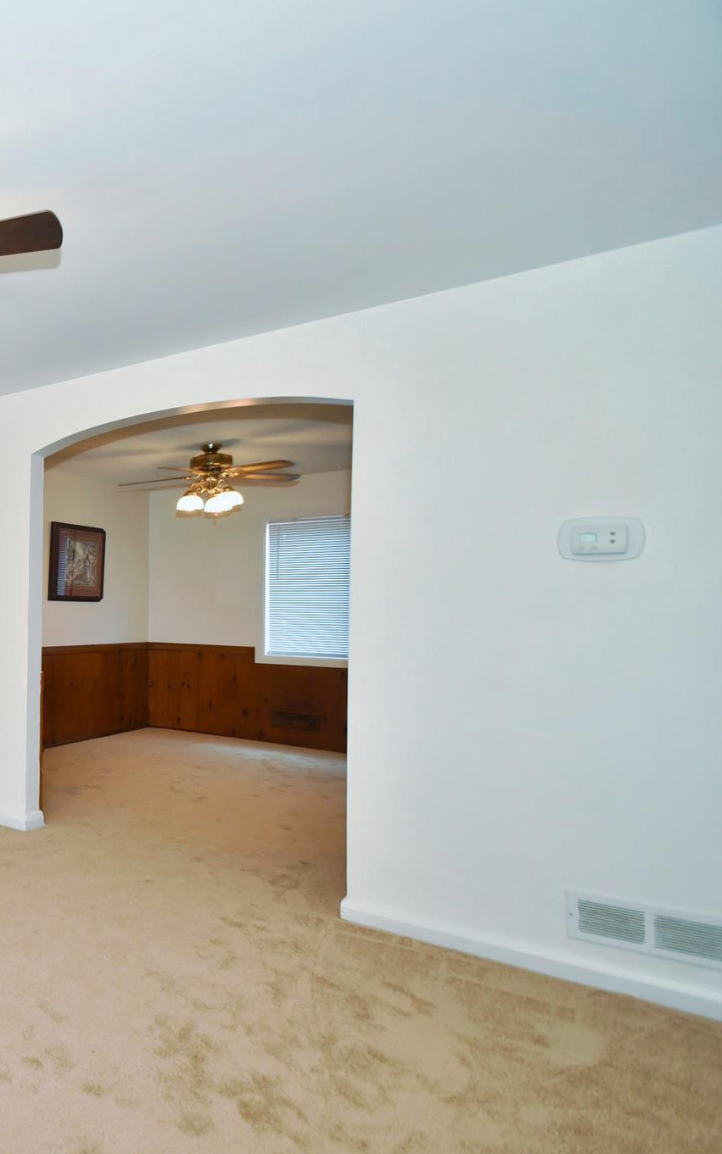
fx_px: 724
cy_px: 578
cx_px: -144
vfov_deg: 77.1
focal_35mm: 23
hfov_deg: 38.8
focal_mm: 10
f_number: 5
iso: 500
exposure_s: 1/80
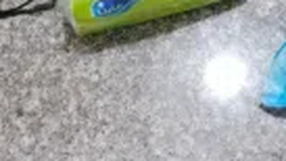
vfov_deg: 13.0
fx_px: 629
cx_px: 215
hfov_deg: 25.3
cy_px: -142
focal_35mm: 83
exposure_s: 1/33.3
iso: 250
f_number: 1.8
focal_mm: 5.4
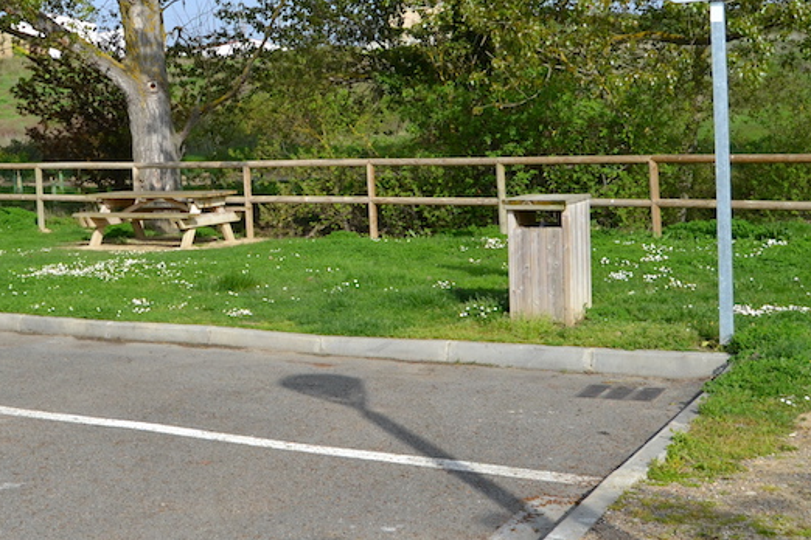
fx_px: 1194
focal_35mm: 53
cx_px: 95
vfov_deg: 25.3
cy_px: 154
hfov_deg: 35.5
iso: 400
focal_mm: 18
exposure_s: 1/1600
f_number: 6.3
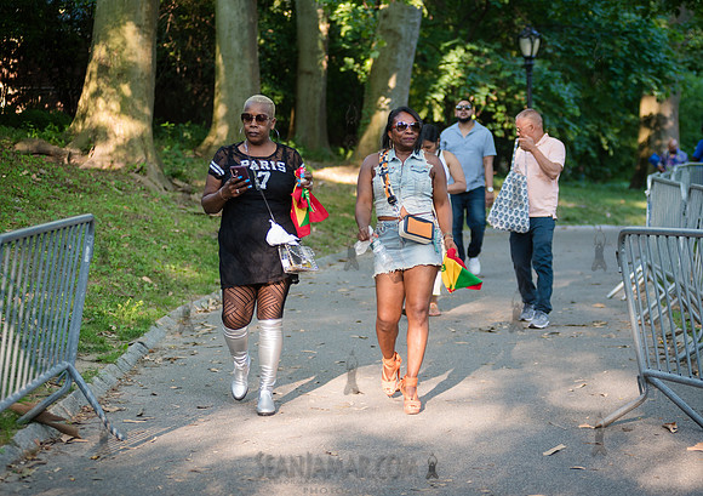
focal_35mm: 92
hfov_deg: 21.7
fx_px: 1834
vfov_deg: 15.4
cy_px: 226
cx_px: 392
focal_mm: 80
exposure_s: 1/160
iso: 400
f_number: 2.8
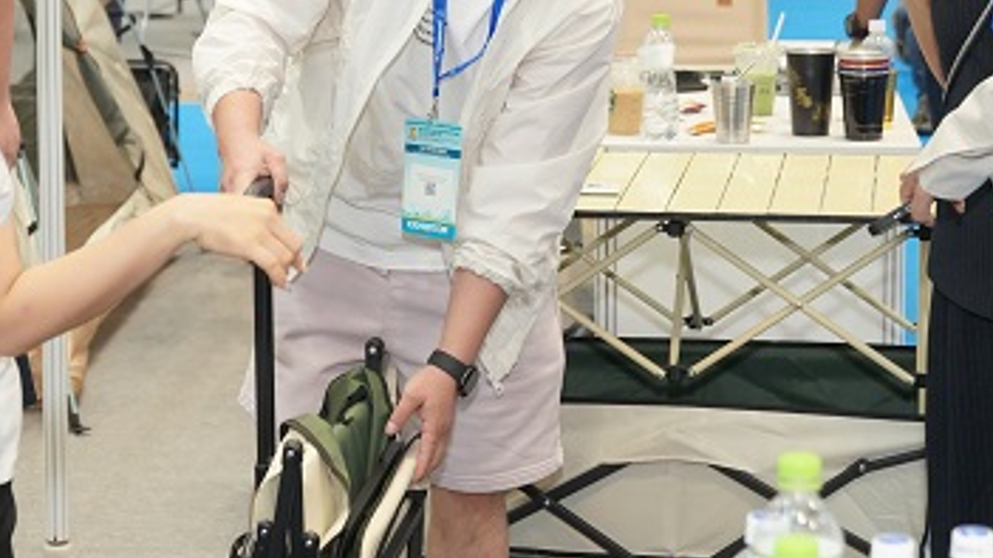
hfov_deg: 20.4
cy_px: 75
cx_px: 467
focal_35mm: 105
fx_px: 2763
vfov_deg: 11.5
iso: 2000
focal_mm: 44
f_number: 3.5
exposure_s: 1/160
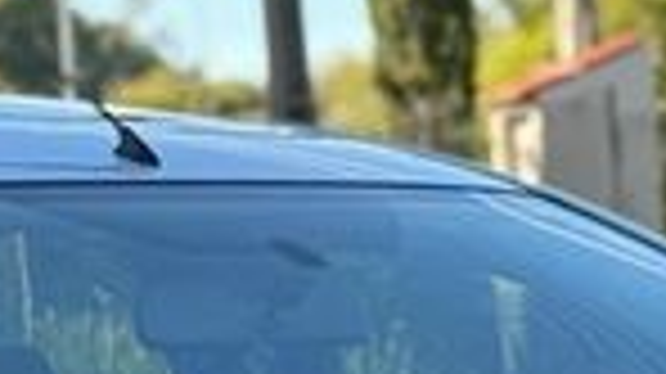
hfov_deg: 5.9
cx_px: 130
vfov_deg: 3.3
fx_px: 6406
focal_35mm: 363
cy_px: 1090
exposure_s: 1/506
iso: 64
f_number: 1.78
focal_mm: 6.76
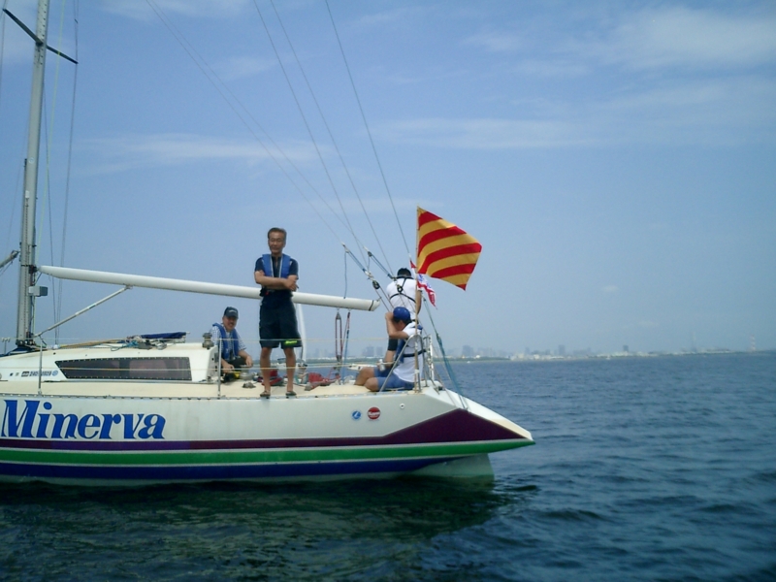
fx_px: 807
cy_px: 291
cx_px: 388
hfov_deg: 51.4
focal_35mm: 36
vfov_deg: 39.7
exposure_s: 1/3200
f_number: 3.2
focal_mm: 7.5
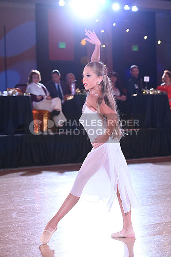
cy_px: 128
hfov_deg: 11.8
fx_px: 826
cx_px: 86
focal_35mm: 116
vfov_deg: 17.6
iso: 6400
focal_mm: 116
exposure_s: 1/400
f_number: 6.3
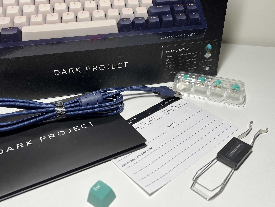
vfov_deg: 42.9
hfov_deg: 55.1
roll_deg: +0.4
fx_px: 262
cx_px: 116
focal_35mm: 33
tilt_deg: -32.6
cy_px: 90
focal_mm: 5.7
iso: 80
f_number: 1.5
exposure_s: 1/121
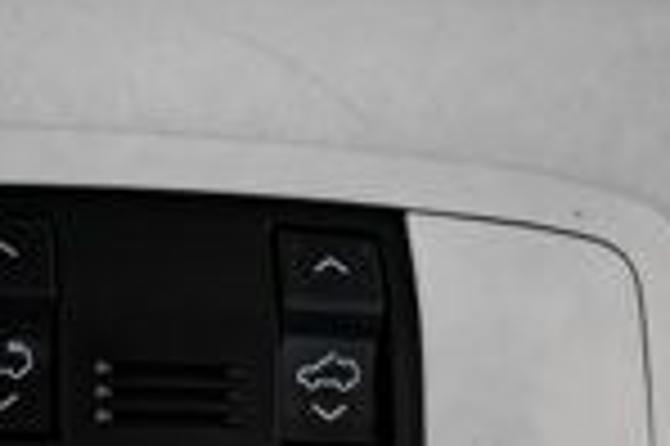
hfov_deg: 18.6
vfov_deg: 11.7
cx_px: 112
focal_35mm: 109
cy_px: 777
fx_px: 2026
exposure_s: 1/200
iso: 800
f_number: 2.8
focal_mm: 24
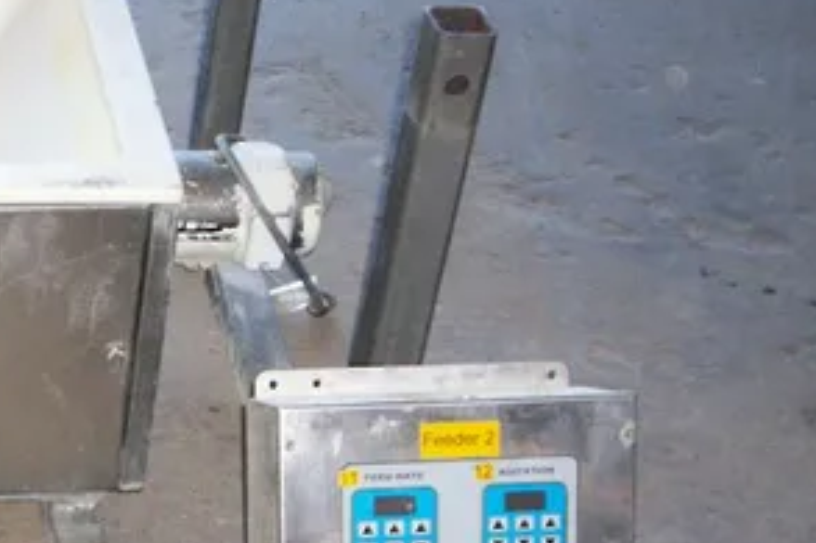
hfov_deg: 20.1
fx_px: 2175
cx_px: -139
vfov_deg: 14.2
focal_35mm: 96
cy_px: 433
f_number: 4.5
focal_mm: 5.9
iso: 140
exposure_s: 1/64
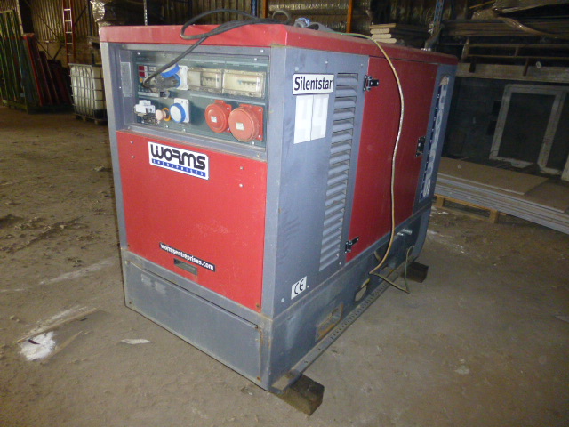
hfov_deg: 71.6
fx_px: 394
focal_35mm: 24
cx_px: 284
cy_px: 214
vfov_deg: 56.8
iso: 800
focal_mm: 4.3
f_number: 3.3
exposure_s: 1/60
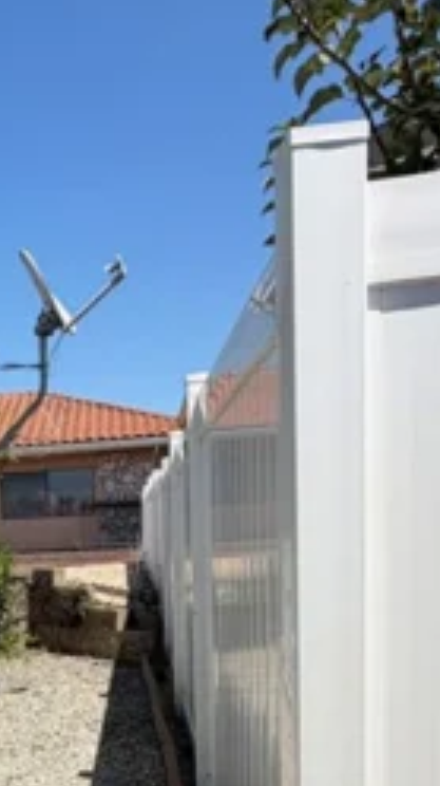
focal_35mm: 46
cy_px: 704
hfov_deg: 23.9
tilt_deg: -5.5
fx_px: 957
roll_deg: +4.2
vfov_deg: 41.2
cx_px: -71
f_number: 2.2
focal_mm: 2.22
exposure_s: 1/1068
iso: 20
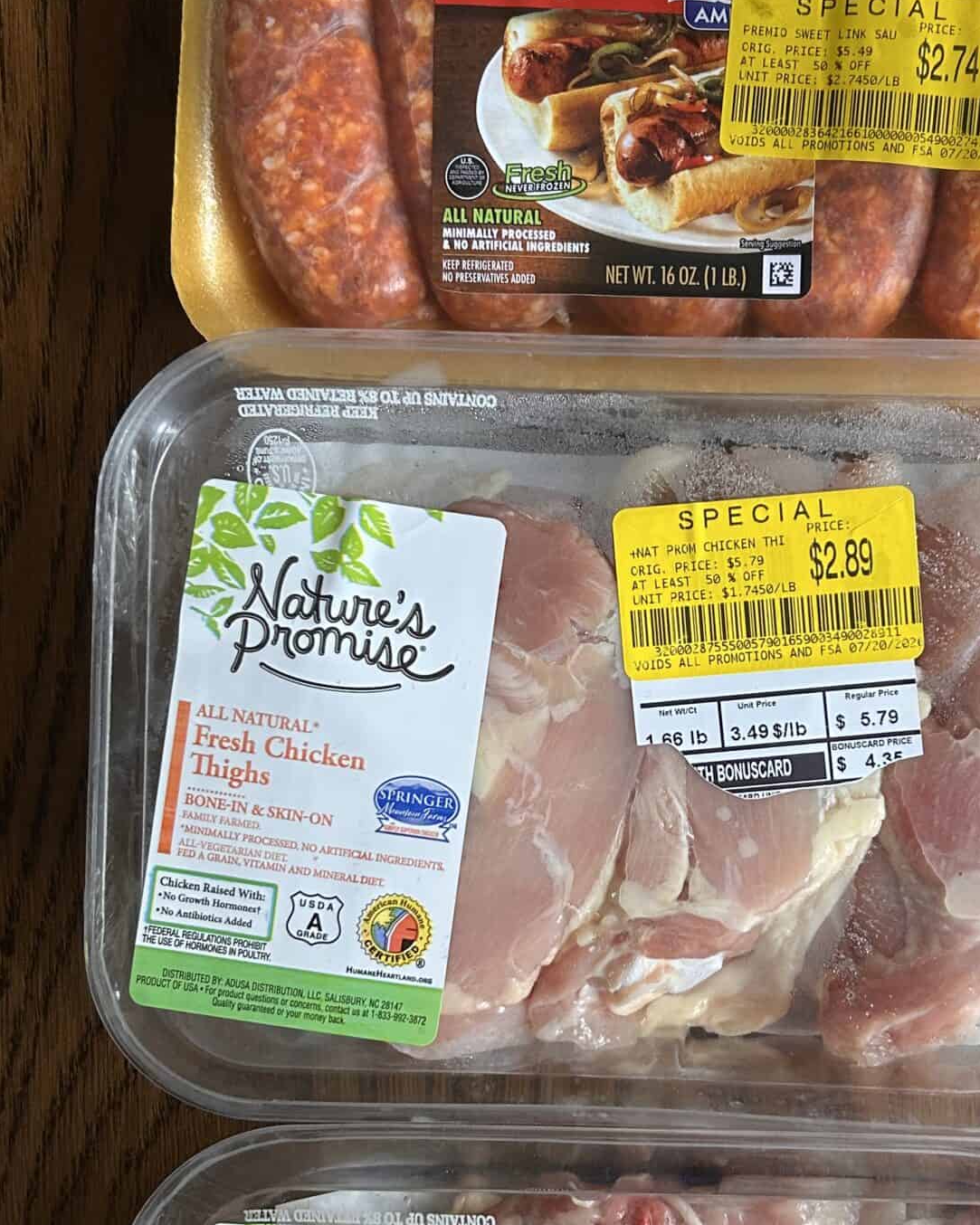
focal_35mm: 48
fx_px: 1740
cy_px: 733
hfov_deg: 31.1
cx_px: 679
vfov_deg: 38.6
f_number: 1.5
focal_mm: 5.7
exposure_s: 1/60
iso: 250
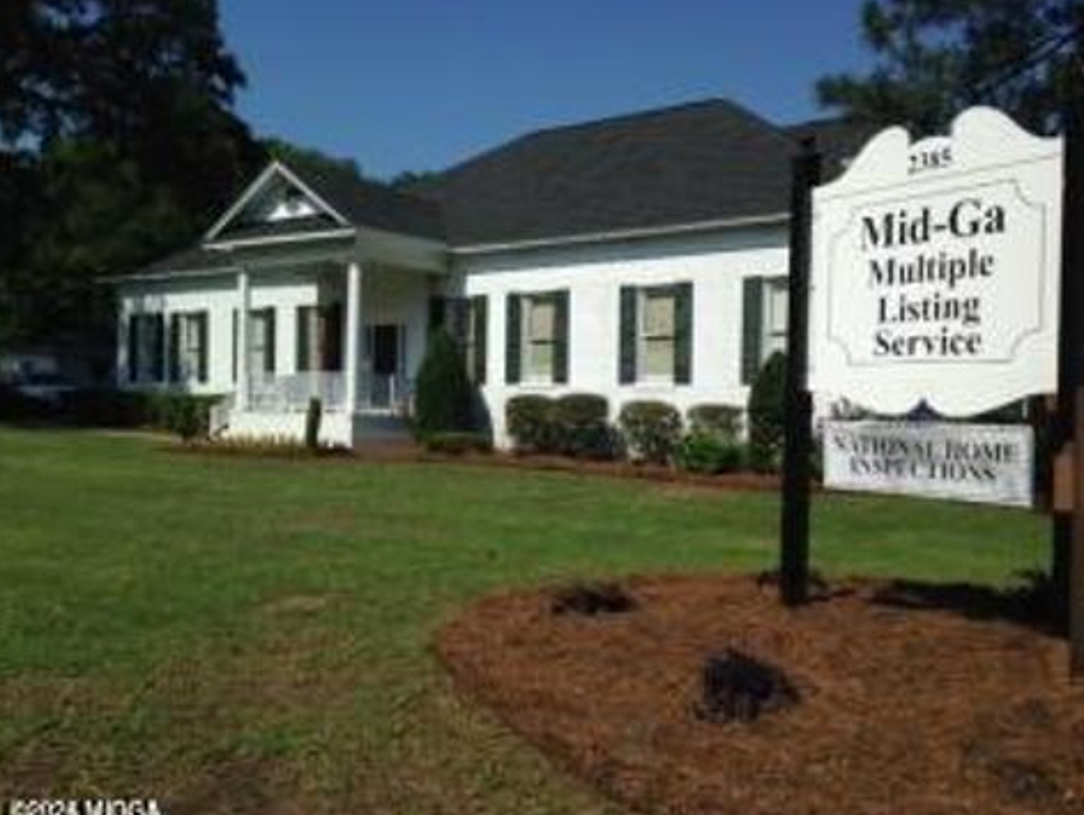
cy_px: 418
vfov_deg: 40.7
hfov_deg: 52.6
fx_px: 1097
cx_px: 562
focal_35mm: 35
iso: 50
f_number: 2.4
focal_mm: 4.12
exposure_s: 1/3623
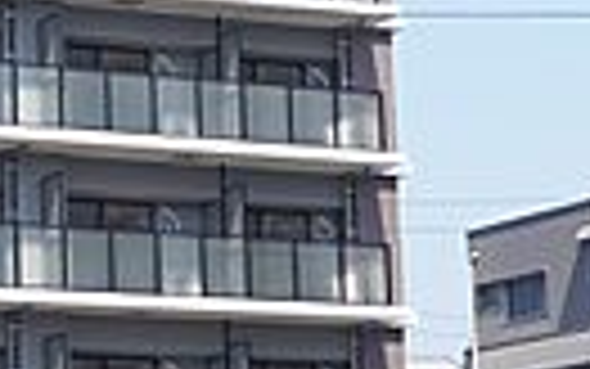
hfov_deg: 10.7
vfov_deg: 6.7
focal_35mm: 195
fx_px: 3136
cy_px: -11
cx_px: 27
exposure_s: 1/160
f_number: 8
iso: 100
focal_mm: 33
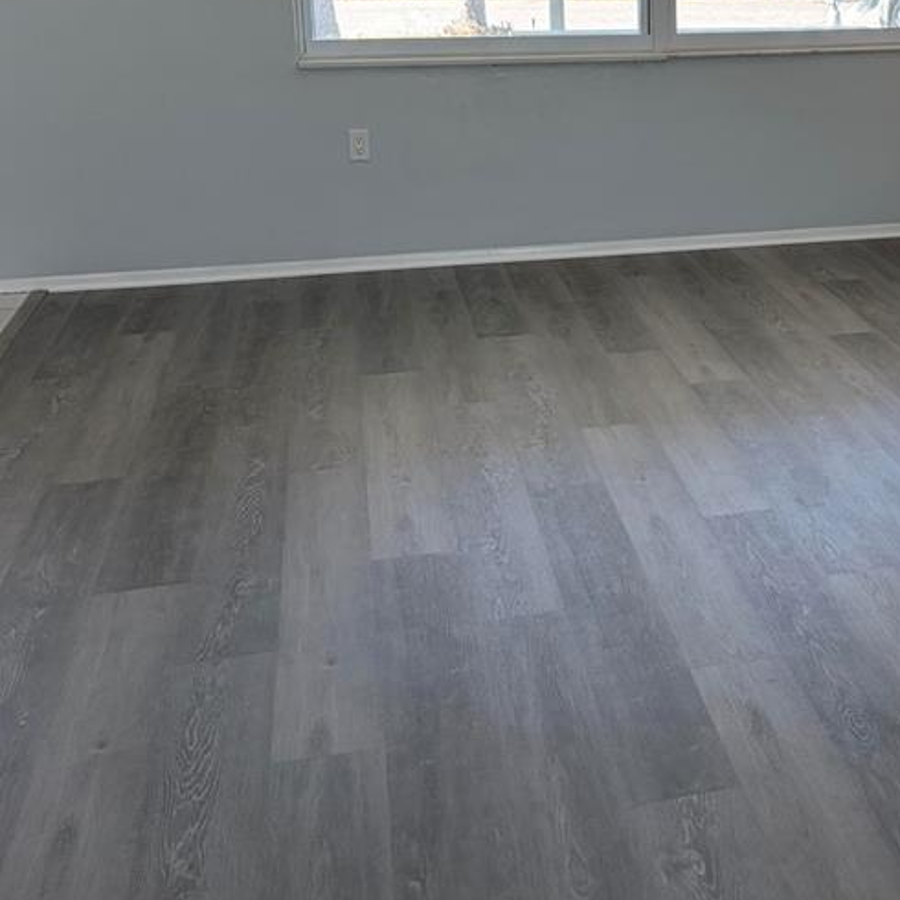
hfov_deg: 33.9
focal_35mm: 48
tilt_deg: -12.5
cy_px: 211
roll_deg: +0.8
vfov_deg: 34.5
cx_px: 764
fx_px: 1412
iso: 125
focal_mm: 5.96
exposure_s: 1/155
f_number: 1.6
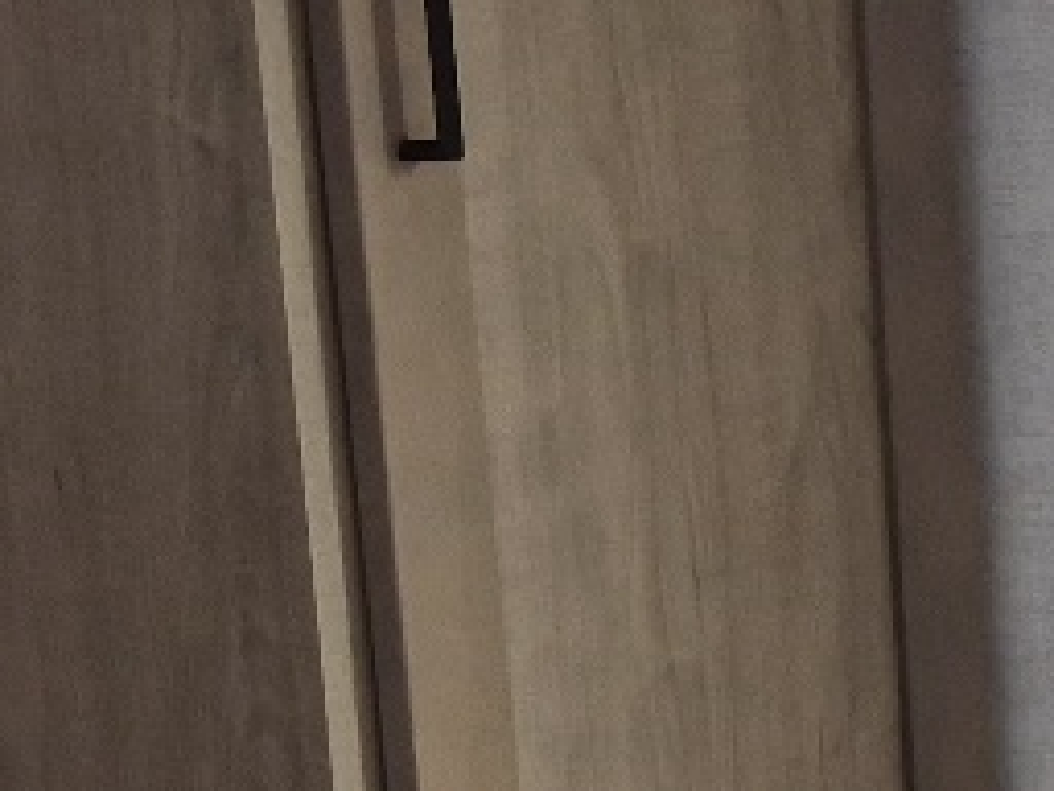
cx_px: 1079
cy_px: 1018
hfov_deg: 13.5
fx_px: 4385
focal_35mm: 144
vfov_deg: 10.1
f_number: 1.8
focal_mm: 5.4
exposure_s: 1/182
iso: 40
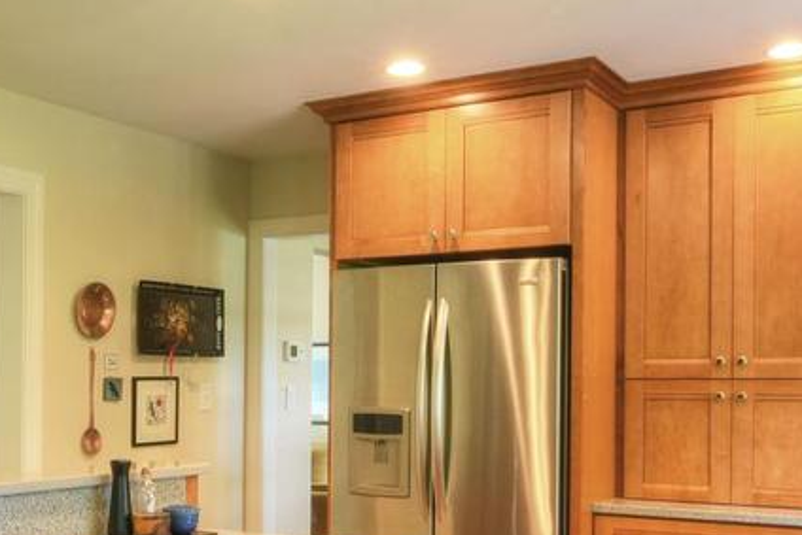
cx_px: 308
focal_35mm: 51
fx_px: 1136
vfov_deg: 26.1
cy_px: 407
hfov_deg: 38.7
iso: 100
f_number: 22
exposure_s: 1.6
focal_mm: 15
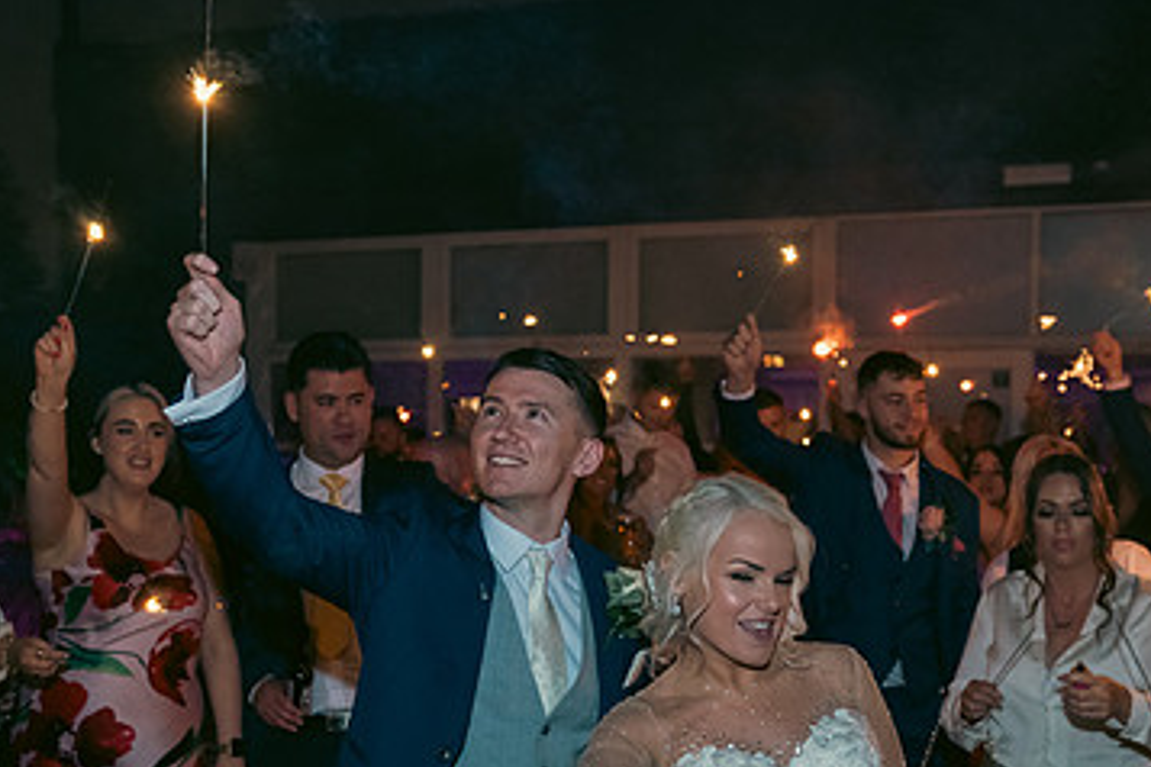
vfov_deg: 25.7
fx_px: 1662
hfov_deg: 38.2
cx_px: 558
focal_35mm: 52
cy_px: 566
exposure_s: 1/160
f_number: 3.5
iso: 800
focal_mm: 32
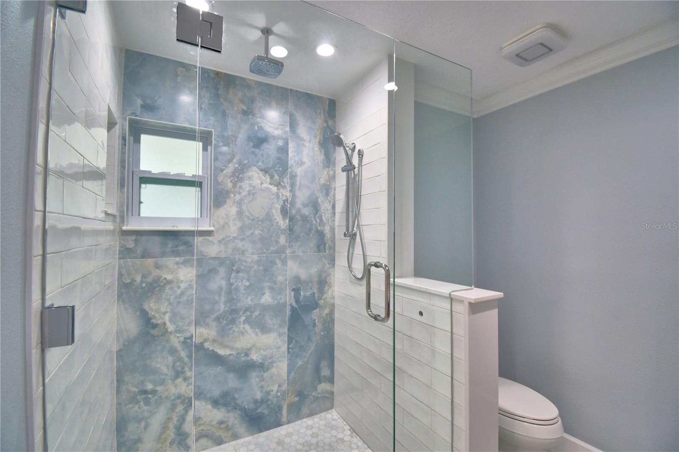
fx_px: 283
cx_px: 340
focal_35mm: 15
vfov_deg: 77.3
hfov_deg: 100.4
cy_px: 226
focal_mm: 10
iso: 400
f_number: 4.5
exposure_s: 1/80
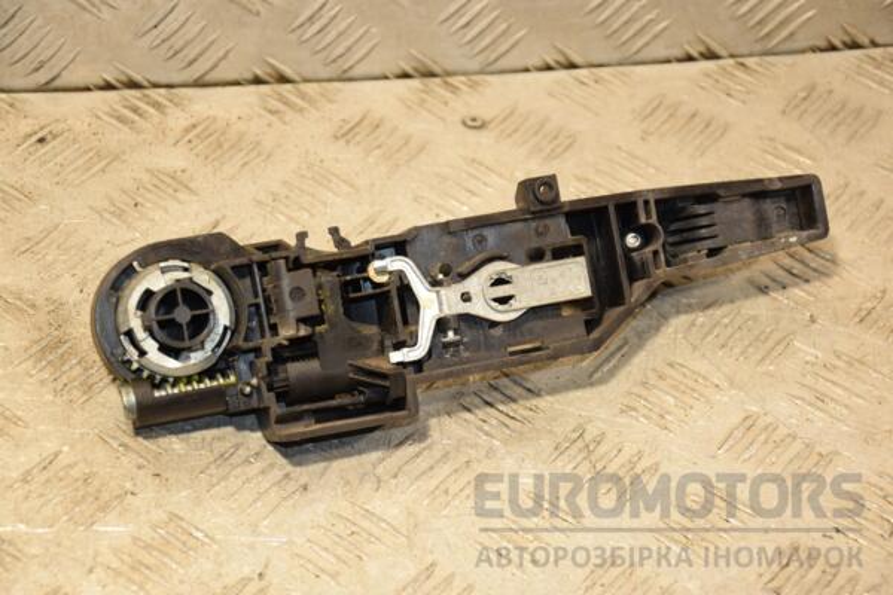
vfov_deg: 13.8
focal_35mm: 99
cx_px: 446
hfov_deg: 20.6
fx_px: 2456
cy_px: 298
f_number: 5.3
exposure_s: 1/200
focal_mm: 66
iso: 800
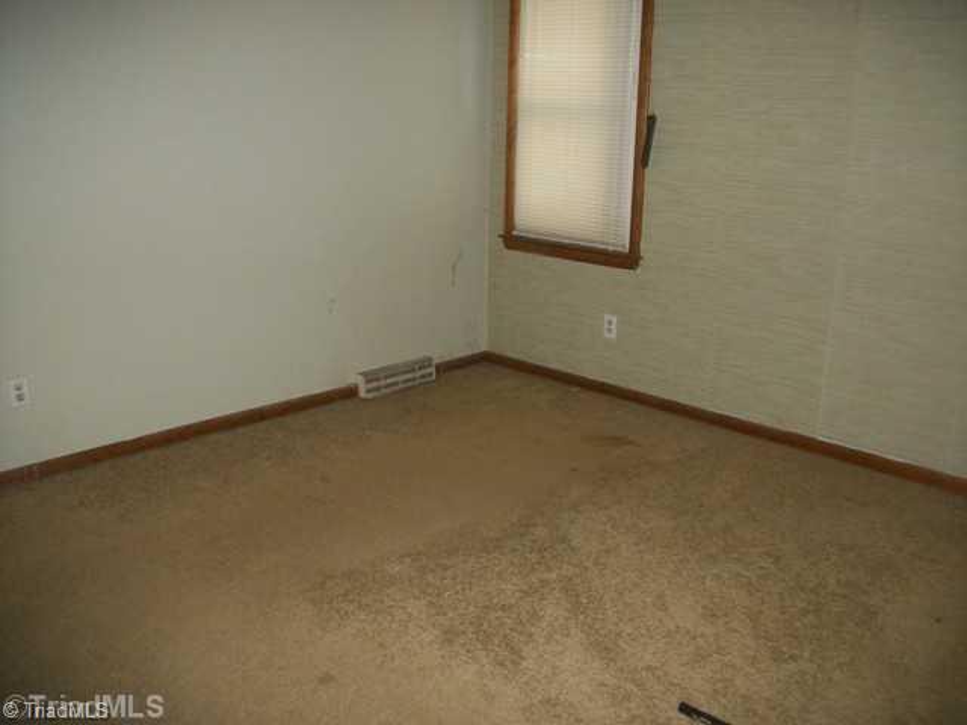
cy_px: 362
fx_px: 894
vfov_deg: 44.2
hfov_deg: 56.8
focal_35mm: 32
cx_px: 484
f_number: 2.9
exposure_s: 1/2
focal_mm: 5.7
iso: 250
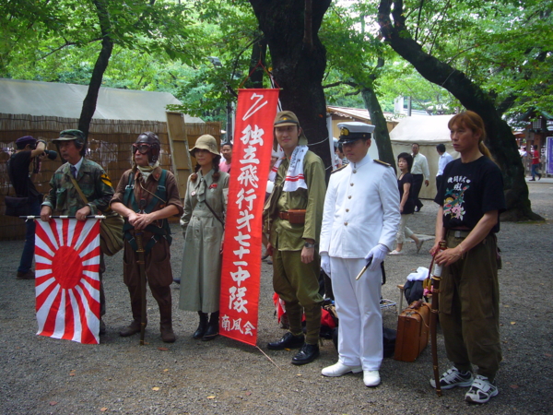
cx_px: 276
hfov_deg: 52.6
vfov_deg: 40.7
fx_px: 559
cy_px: 208
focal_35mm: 35
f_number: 3
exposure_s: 1/80
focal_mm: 5.7
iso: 80
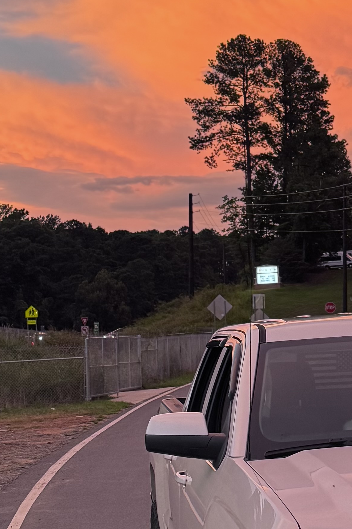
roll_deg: +2.7
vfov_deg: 25.1
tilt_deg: +7.7
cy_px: 256
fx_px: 1188
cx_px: 376
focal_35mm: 81
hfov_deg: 16.4
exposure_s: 1/89
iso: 200
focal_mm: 6.76
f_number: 1.78
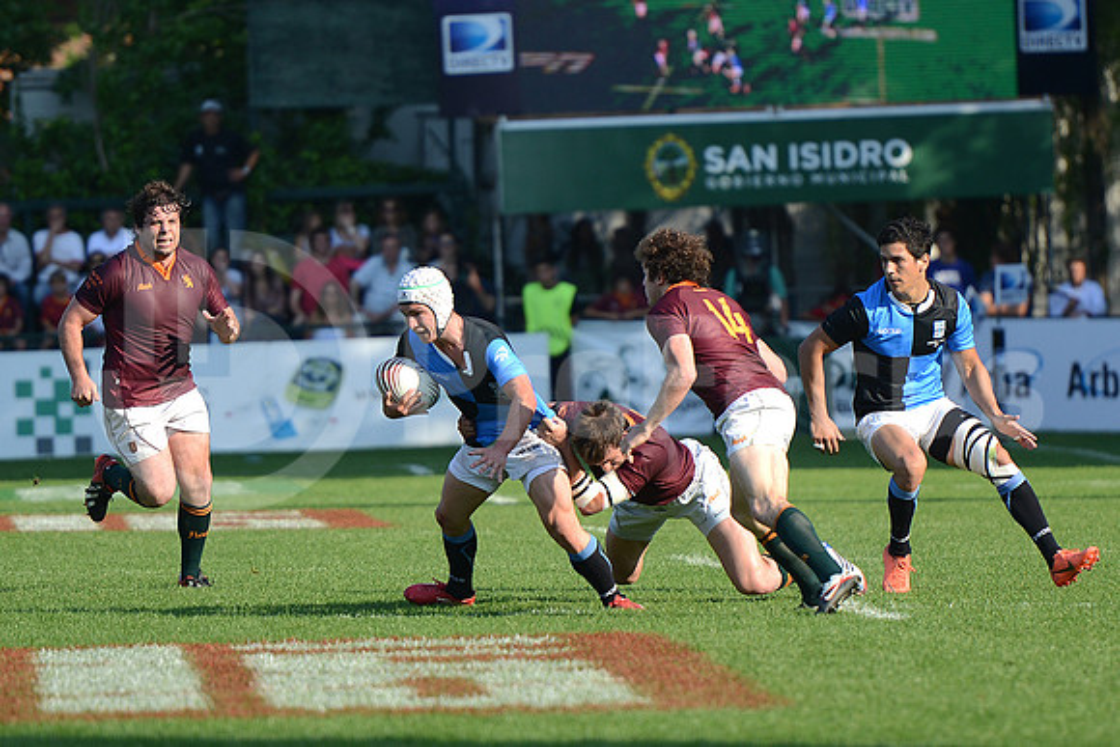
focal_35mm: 195
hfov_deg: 10.5
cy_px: 374
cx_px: 560
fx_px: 6068
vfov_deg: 7.0
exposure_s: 1/1600
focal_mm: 195
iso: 250
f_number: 2.8
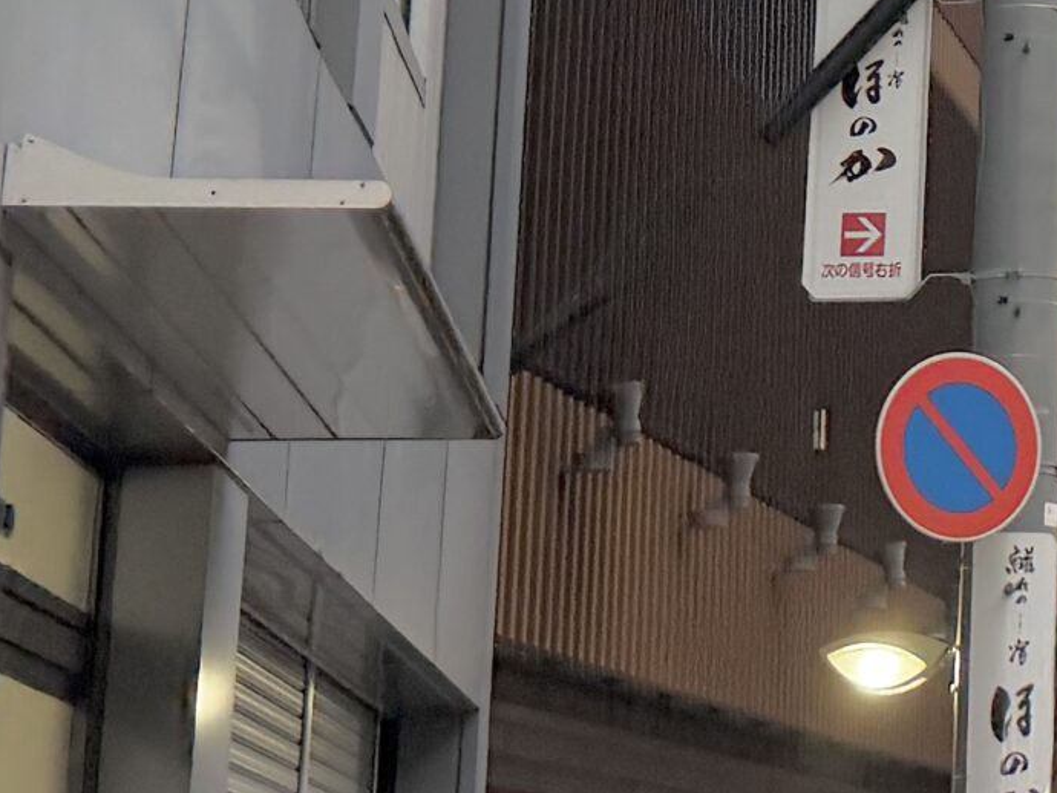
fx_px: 2719
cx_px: 1662
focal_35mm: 89
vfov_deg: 15.1
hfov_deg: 18.9
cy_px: -479
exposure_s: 1/121
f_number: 1.78
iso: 160
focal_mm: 6.76
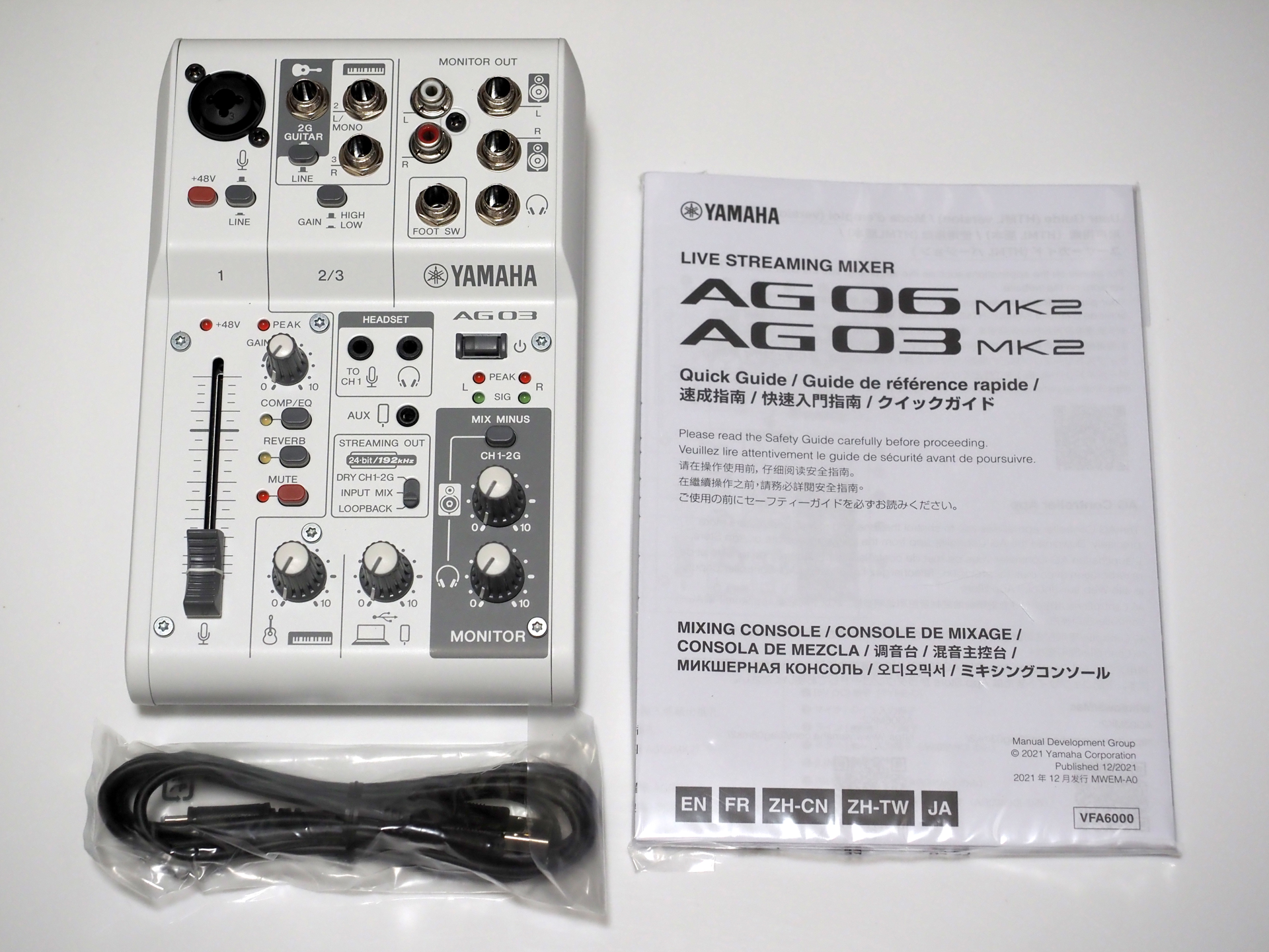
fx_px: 2933
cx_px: 634
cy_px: 476
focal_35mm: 80
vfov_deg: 18.4
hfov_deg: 24.4
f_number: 4
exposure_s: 1/100
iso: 800
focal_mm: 40
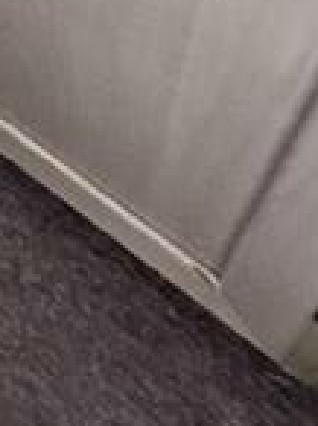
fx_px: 1056
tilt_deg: -27.2
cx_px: -543
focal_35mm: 86
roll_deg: +12.9
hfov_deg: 12.0
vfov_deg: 12.2
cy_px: -791
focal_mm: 2.22
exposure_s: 1/79
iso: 250
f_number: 2.2
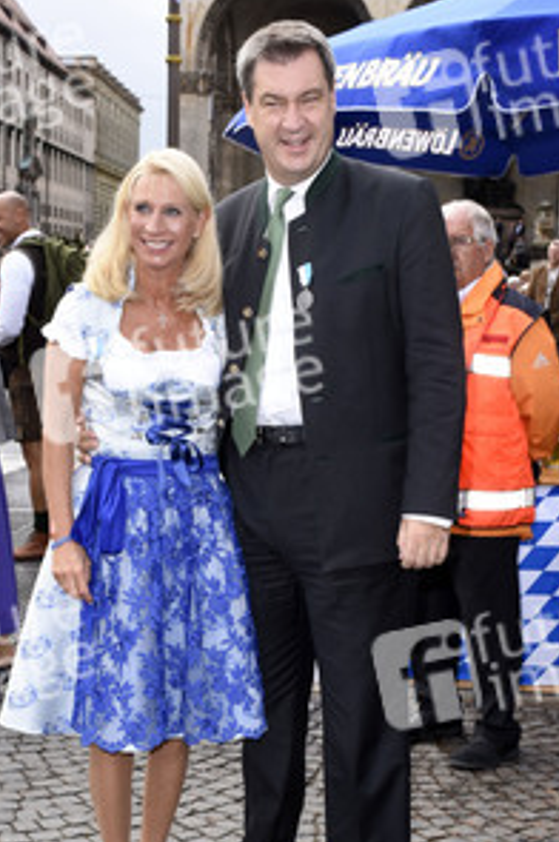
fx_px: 1517
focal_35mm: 65
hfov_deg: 20.9
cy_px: 519
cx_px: 260
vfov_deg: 30.9
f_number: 8
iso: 320
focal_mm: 32
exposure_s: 1/160
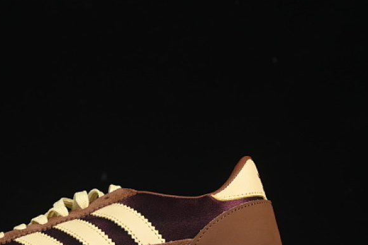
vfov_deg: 9.8
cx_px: 110
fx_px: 1420
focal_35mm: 139
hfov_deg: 14.7
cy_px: 223
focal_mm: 50
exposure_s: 1/160
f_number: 7.1
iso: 160
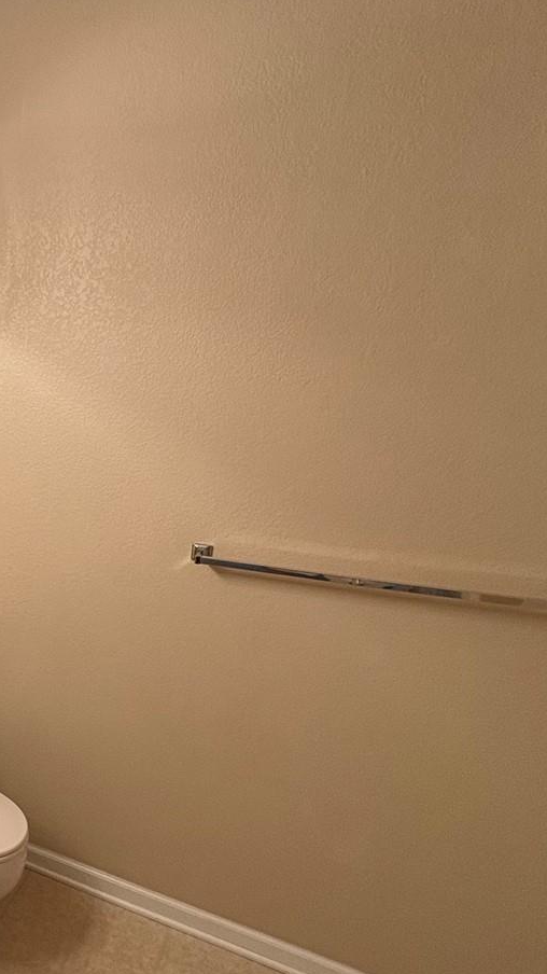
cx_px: -141
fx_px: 697
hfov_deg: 33.2
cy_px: 538
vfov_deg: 69.7
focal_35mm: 27
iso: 160
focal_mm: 2.22
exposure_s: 1/60
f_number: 2.2
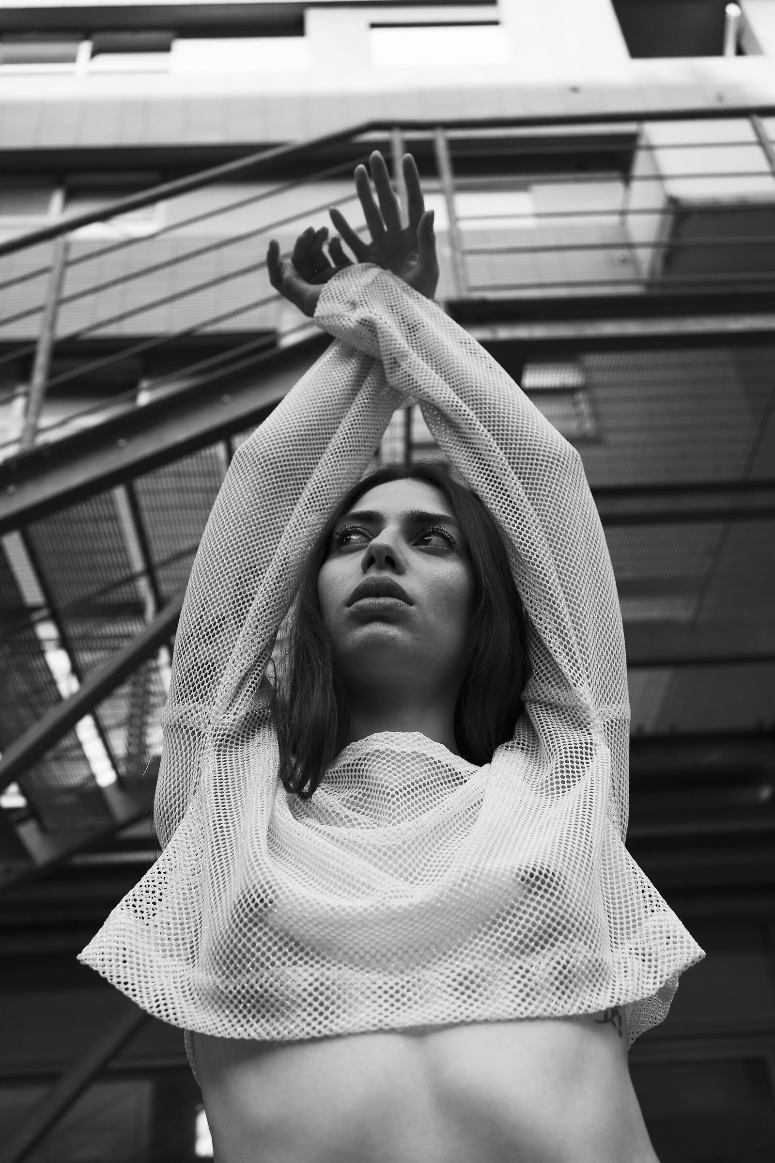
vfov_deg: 54.4
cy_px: 582
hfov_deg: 37.9
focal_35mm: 35
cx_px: 388
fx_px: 1130
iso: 200
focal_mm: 35
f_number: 4.5
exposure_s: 1/320
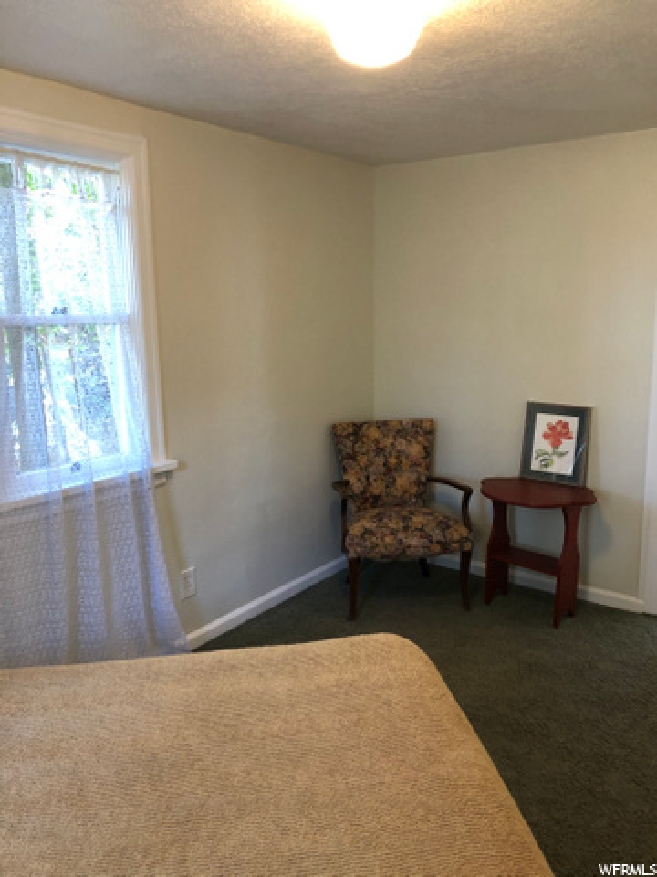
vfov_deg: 63.4
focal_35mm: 28
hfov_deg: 49.7
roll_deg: -0.2
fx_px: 709
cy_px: 438
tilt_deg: -9.6
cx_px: 328
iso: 50
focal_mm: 3.99
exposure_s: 1/15
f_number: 1.8
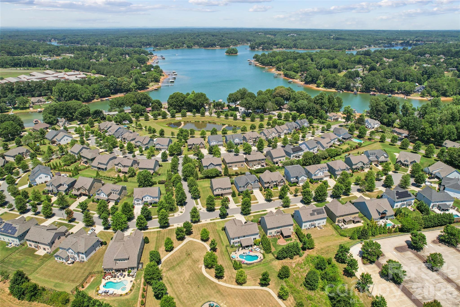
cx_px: 230
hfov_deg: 78.6
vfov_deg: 57.2
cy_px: 154
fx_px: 281
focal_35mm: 22
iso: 110
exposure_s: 1/320
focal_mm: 8.4
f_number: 2.8
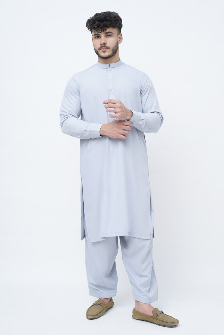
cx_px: 112
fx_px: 466
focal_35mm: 50
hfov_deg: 27.0
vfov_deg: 39.6
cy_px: 168
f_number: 4
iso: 100
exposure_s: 1/125
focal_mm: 50
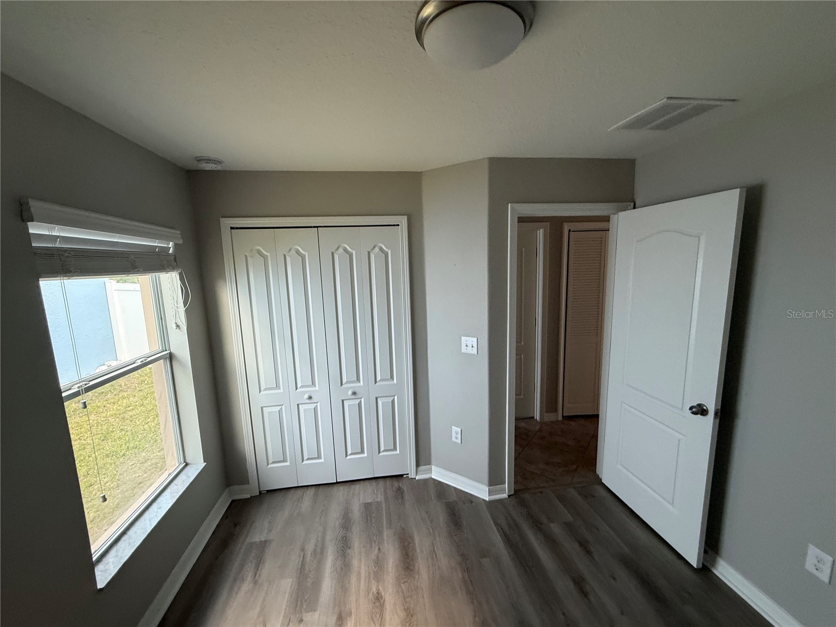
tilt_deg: -6.5
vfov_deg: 85.7
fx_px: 338
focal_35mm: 14
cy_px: 314
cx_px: 418
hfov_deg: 102.1
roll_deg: +2.8
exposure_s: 1/99
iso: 250
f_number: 2.2
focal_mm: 2.22
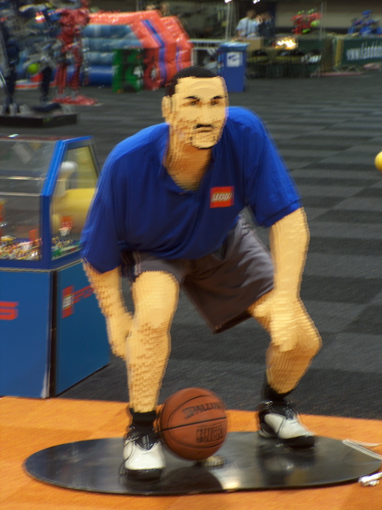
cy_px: 255
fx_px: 2004
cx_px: 191
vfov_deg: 14.5
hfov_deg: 10.9
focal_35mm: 136
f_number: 3
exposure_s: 1/2.55
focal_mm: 27.85
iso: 100
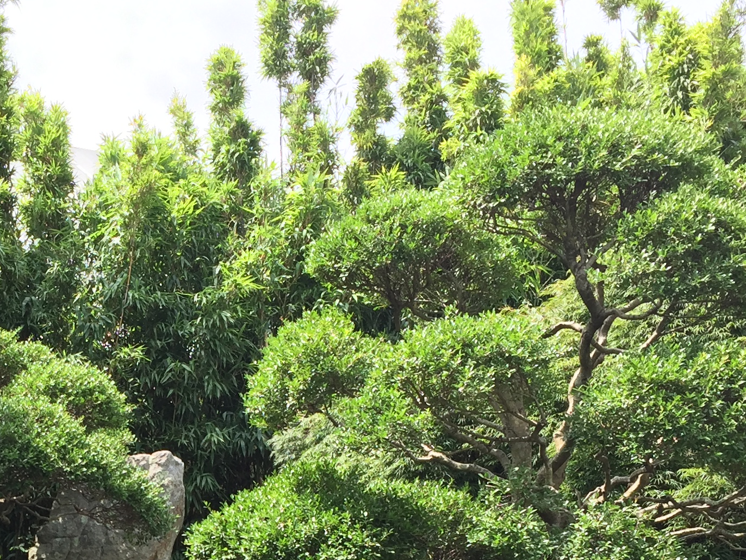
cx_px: 113
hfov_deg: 27.4
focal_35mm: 69
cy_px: 656
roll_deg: -1.2
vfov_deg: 20.1
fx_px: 1487
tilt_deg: +1.9
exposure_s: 1/391
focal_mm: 4.15
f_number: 2.2
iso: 32
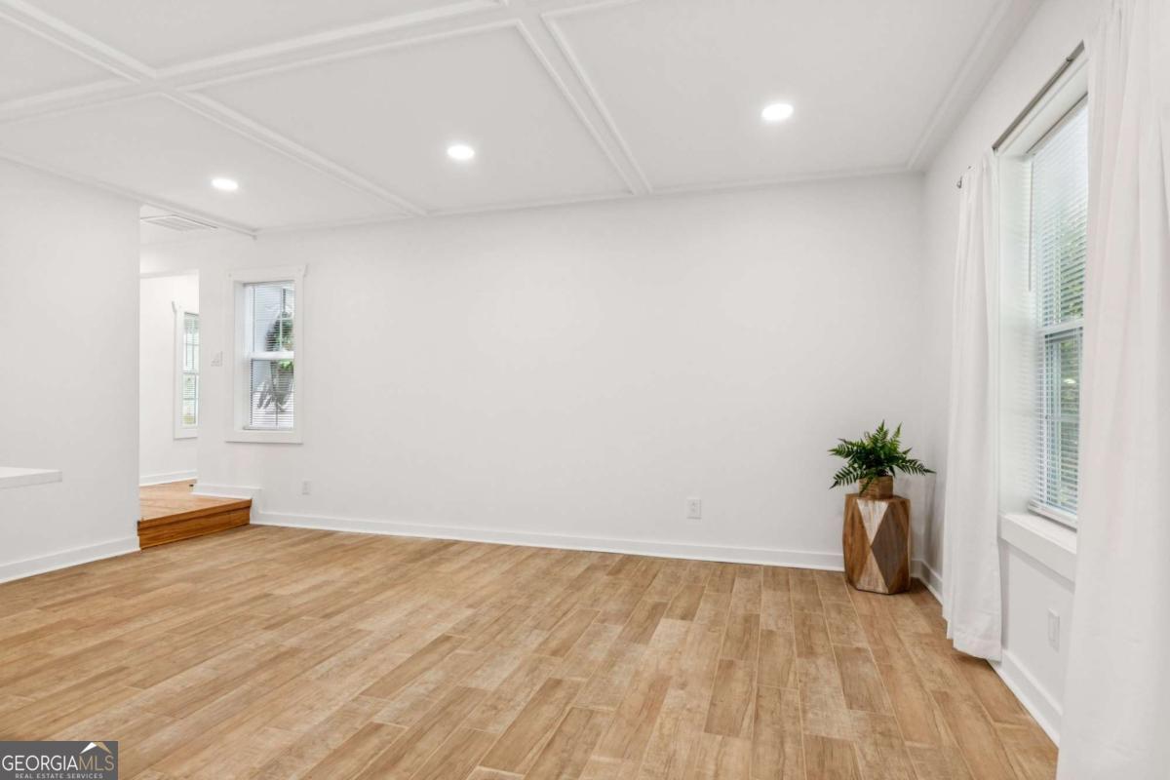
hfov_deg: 90.0
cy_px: 390
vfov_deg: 67.4
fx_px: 585
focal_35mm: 18
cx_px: 585
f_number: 8
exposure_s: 1/60
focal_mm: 12
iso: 400
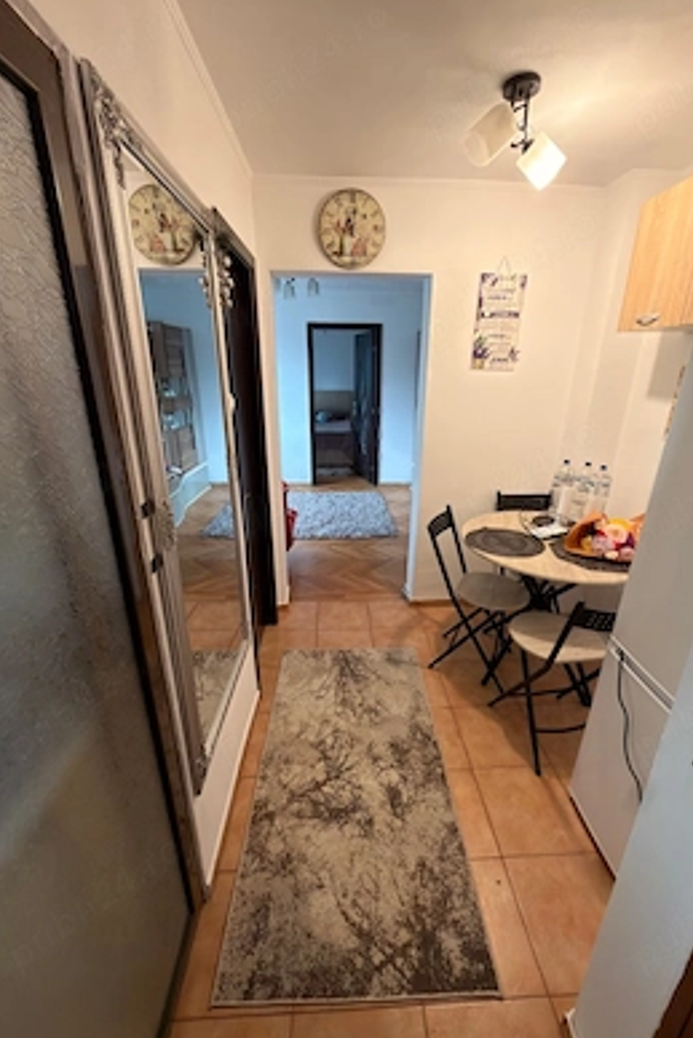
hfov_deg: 77.4
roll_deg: +0.2
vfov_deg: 100.4
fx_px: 433
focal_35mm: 15
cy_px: 519
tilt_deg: -19.9
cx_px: 356
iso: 100
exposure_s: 1/25
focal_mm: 2.22
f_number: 2.2
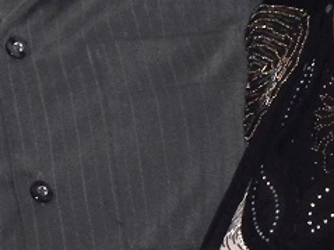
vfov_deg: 4.2
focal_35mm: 351
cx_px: 131
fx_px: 3385
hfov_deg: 5.6
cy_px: -142
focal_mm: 18.7
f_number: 5.7
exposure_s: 1/60
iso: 400
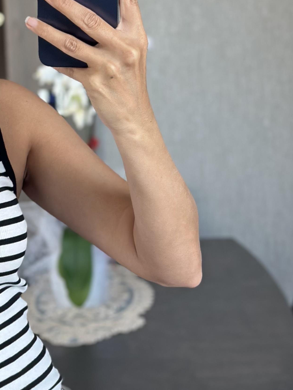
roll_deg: +3.5
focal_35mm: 116
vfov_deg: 17.0
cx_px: -53
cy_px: 224
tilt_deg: -16.5
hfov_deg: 12.5
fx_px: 1309
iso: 125
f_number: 1.78
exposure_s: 1/67
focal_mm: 6.86
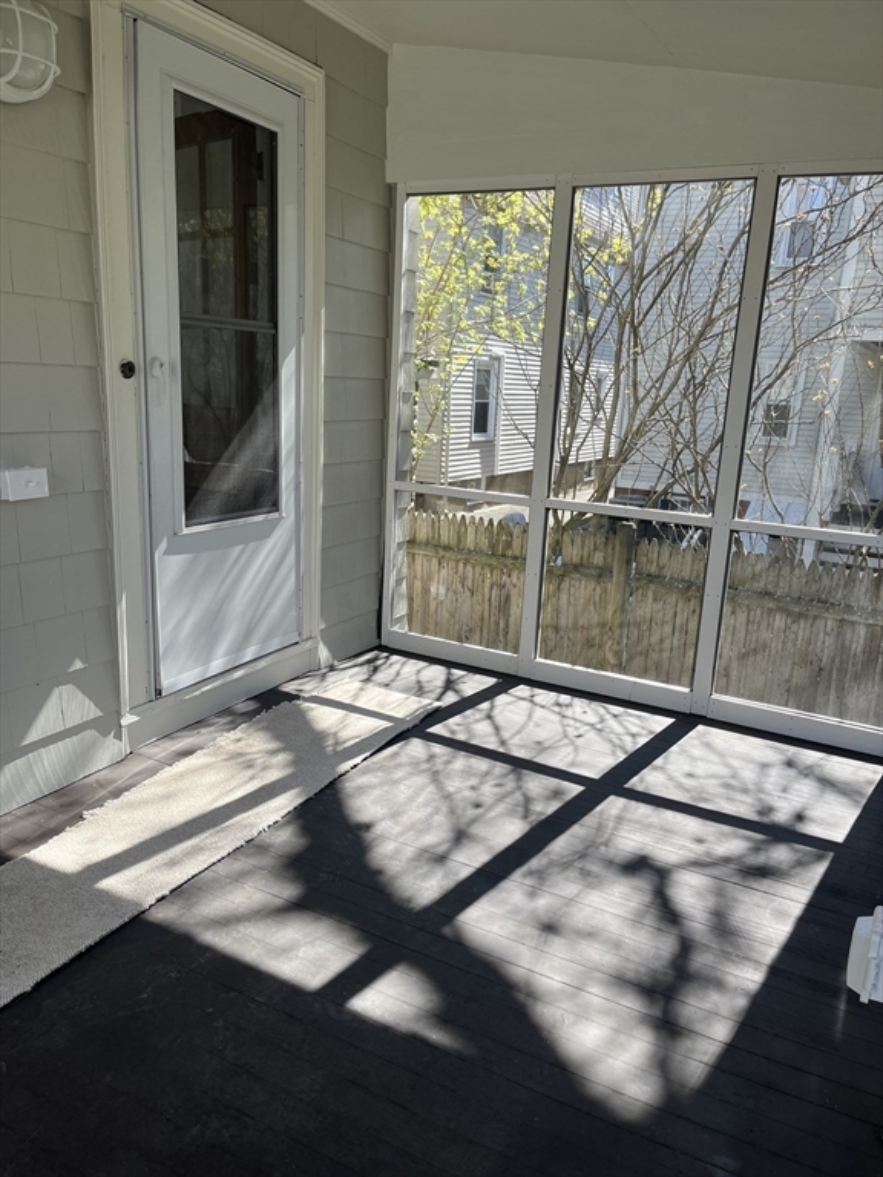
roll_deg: -2.8
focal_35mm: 26
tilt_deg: -14.0
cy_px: 588
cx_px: 442
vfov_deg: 67.3
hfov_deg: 53.1
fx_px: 884
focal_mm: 5.1
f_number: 1.6
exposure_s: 1/550
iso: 50
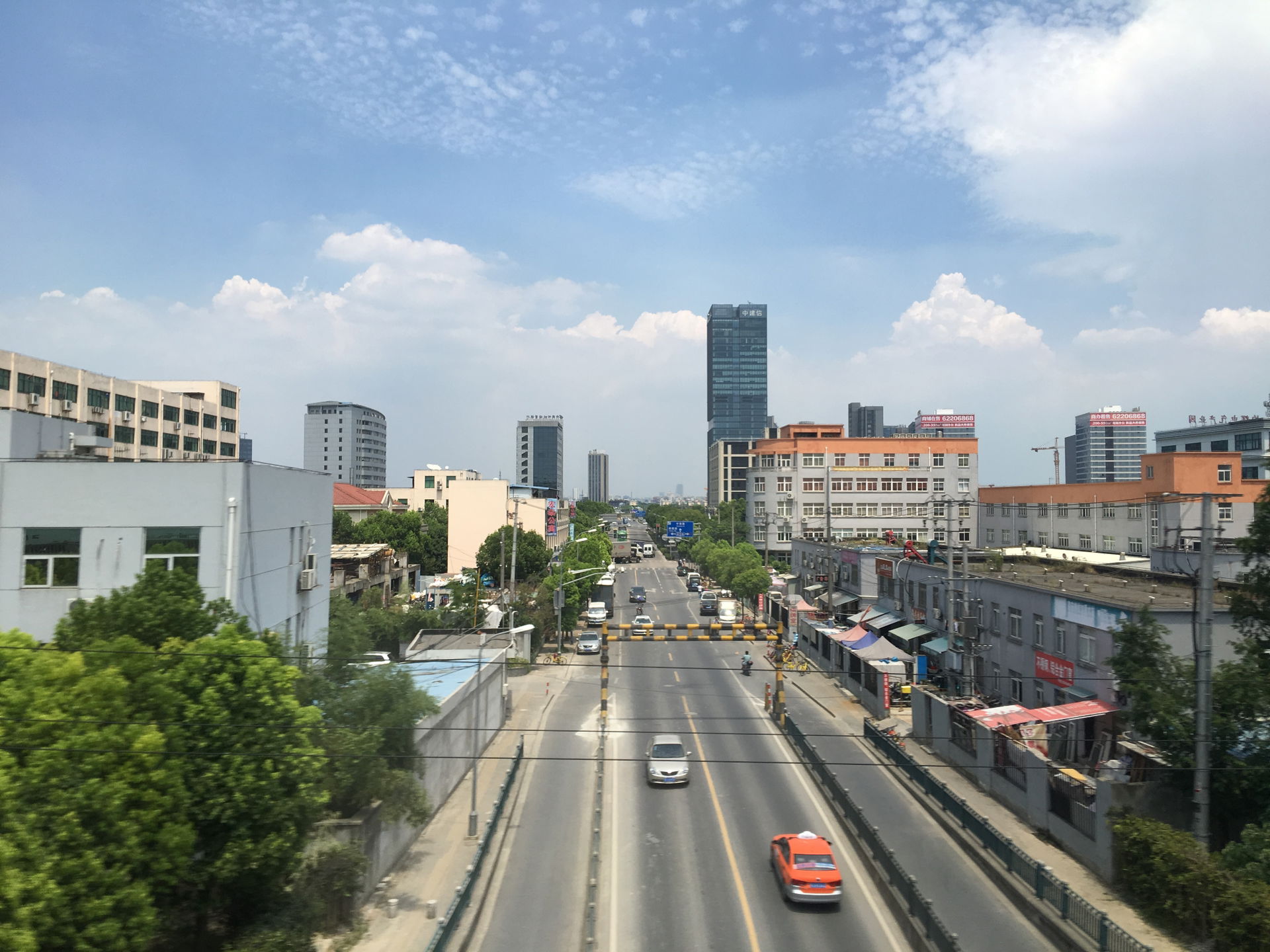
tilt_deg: +1.5
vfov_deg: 48.2
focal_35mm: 29
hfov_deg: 61.7
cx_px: 635
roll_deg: -2.3
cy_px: 476
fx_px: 1064
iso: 25
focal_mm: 4.15
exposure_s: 1/422
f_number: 2.2
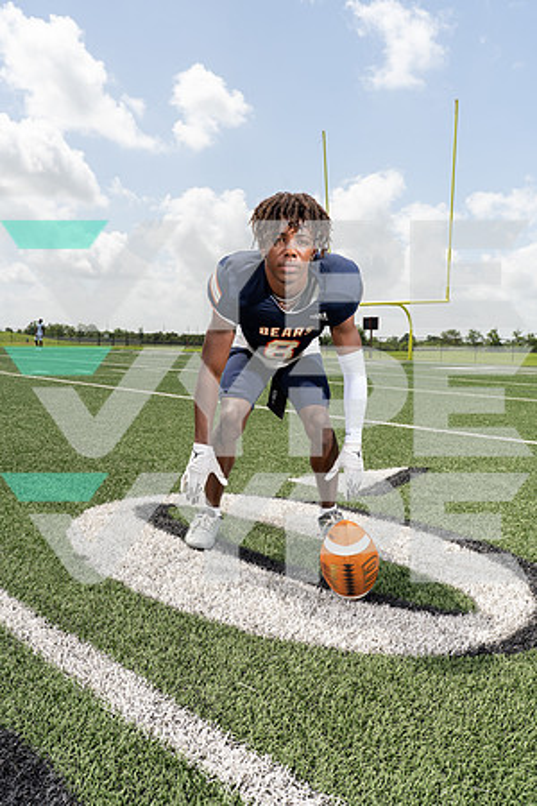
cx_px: 268
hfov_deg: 45.0
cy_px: 403
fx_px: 649
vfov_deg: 63.7
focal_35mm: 29
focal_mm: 29
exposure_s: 1/250
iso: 100
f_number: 8
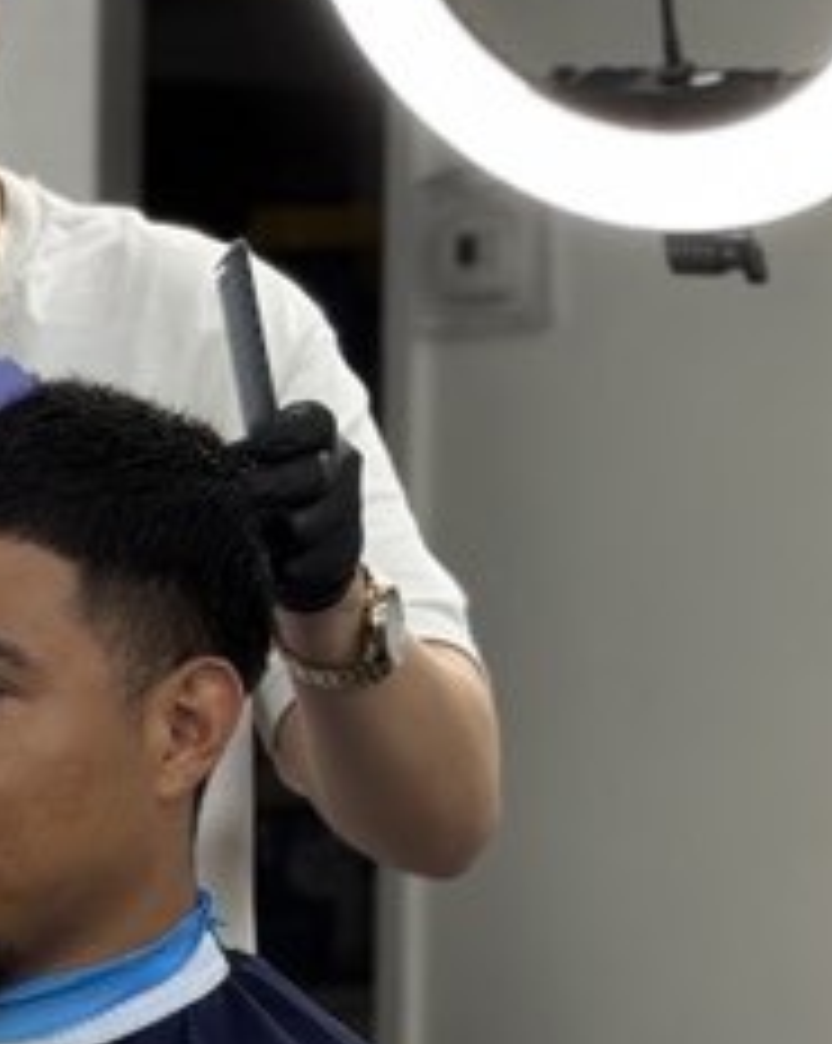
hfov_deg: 8.4
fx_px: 5613
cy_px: 878
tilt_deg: -4.0
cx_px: -11
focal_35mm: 182
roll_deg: -0.4
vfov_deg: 10.6
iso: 64
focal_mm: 6.76
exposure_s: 1/175
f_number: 1.78
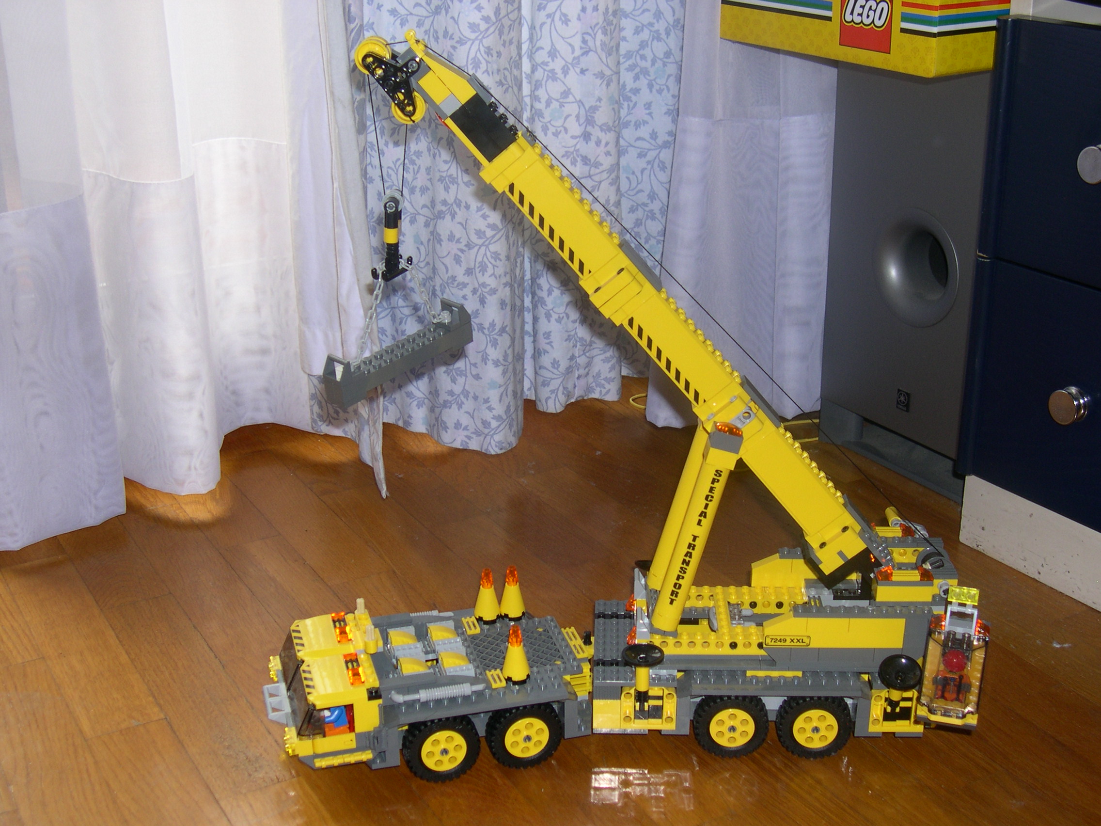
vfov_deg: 30.9
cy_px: 413
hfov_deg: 40.4
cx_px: 550
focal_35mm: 47
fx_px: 1495
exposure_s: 1/60
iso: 100
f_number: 3.1
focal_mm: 10.1
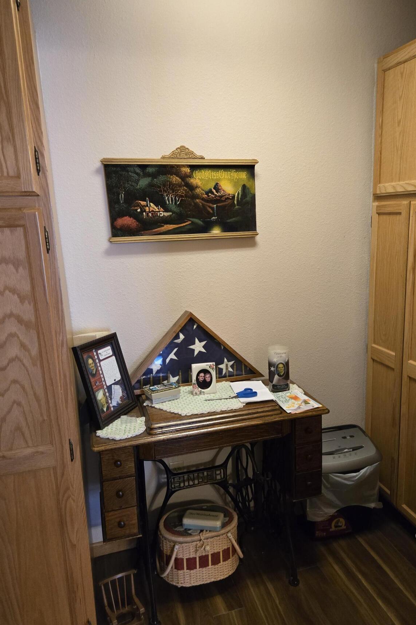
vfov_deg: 65.5
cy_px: 318
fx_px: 485
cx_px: 256
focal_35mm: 28
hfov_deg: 46.1
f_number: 1.8
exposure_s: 1/120
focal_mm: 5.4
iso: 640
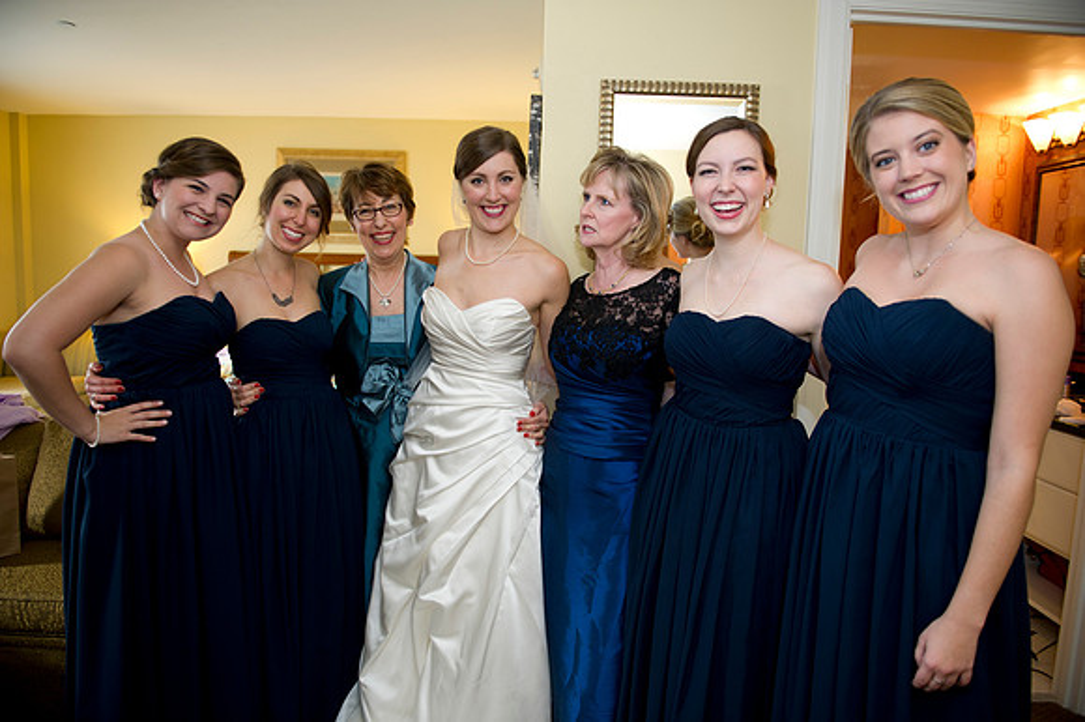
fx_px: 723
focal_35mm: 24
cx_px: 542
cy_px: 361
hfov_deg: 73.8
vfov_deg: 53.1
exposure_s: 1/125
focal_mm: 24
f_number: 2.8
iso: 640
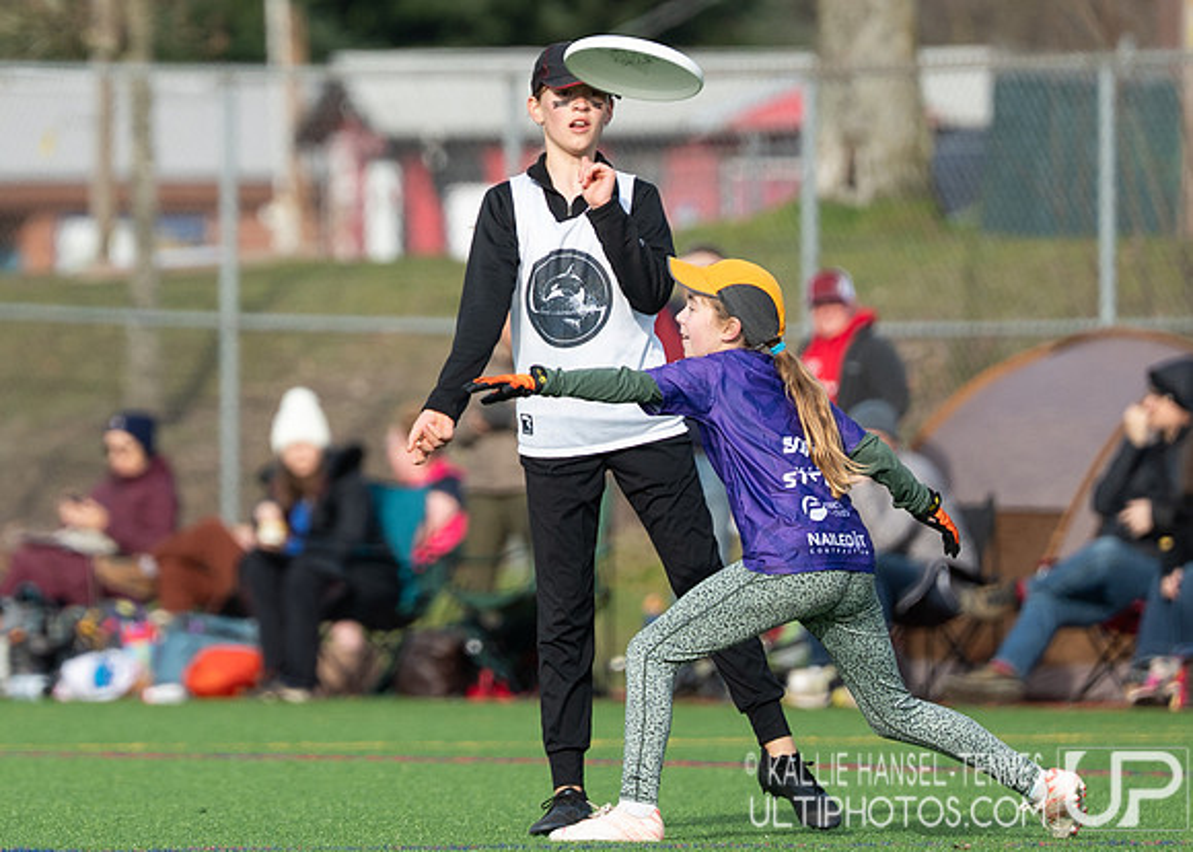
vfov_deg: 2.5
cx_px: 385
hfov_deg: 3.5
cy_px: 243
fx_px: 19557
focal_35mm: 577
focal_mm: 200
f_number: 2.8
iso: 200
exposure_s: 1/2000
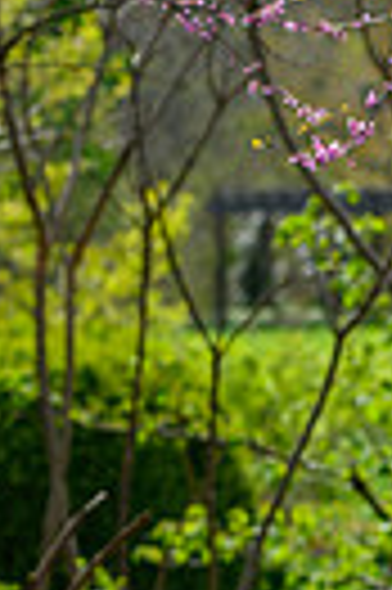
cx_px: 1182
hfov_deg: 3.5
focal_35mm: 381
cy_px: 390
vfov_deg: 5.4
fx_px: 6239
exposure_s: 1/1250
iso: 250
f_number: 3.5
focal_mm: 70
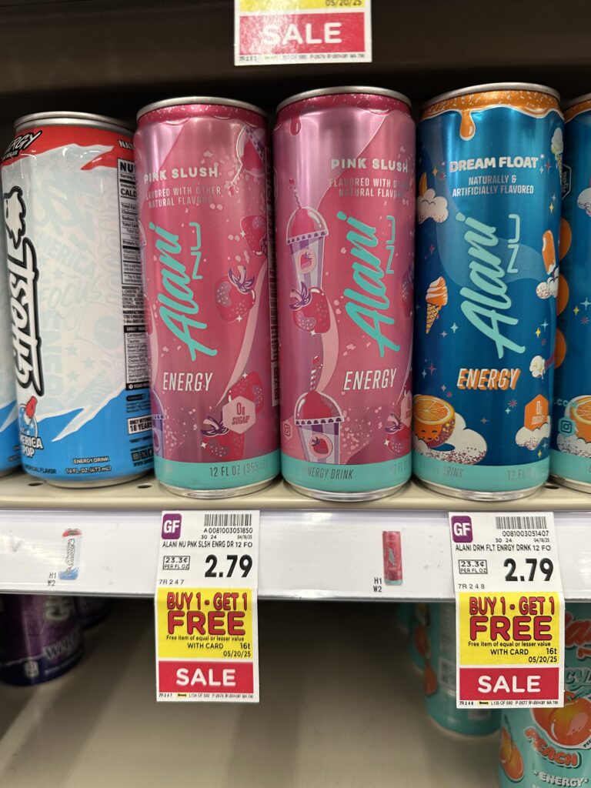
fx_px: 546
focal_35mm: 24
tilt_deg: -11.9
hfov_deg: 56.8
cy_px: 394
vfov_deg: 71.6
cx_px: 296
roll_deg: -0.2
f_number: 1.78
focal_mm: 6.86
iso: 250
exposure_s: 1/73
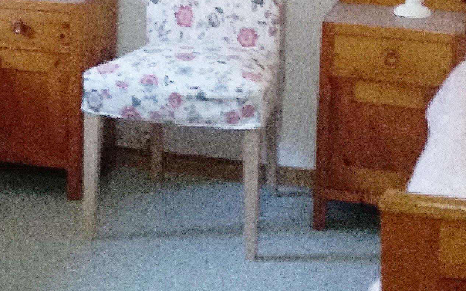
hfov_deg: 22.8
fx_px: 1155
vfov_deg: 14.0
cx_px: 206
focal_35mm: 91
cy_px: -53
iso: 541
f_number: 2
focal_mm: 3.54
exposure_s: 1/30
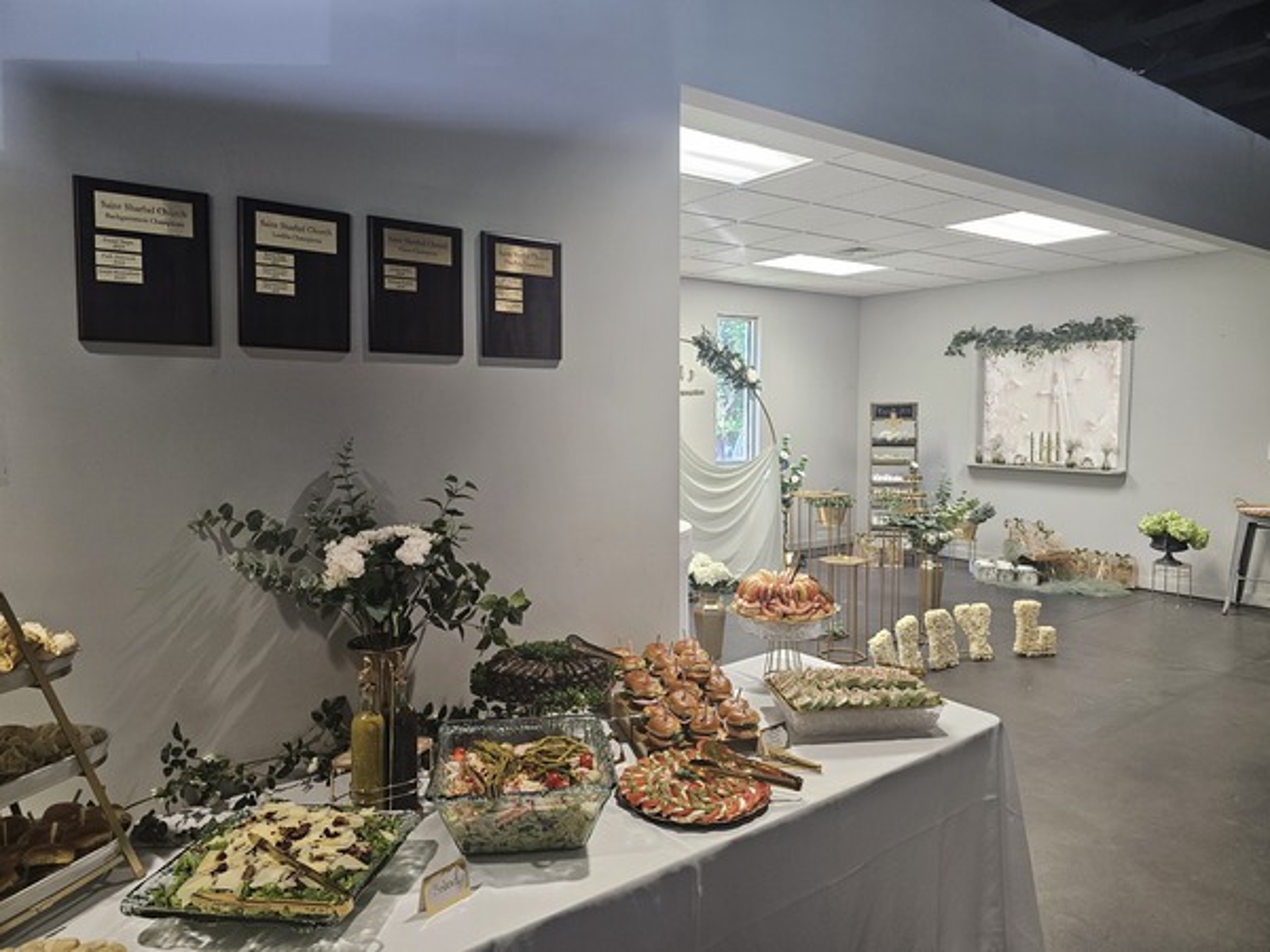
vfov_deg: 58.9
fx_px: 844
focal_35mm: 23
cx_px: 635
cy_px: 476
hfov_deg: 73.9
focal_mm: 6.3
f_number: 1.7
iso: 200
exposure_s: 1/53
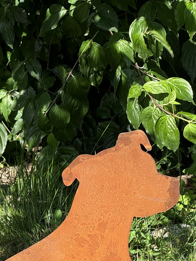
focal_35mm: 149
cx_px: 76
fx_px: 1125
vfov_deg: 13.1
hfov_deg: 10.0
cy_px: 236
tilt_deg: -23.2
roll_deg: +1.2
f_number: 2.8
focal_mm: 9
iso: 25
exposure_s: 1/256
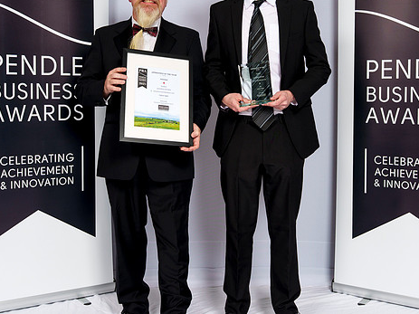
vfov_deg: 27.4
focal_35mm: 53
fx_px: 641
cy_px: 106
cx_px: 225
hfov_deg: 36.2
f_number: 8
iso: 100
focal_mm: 34
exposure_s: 1/125
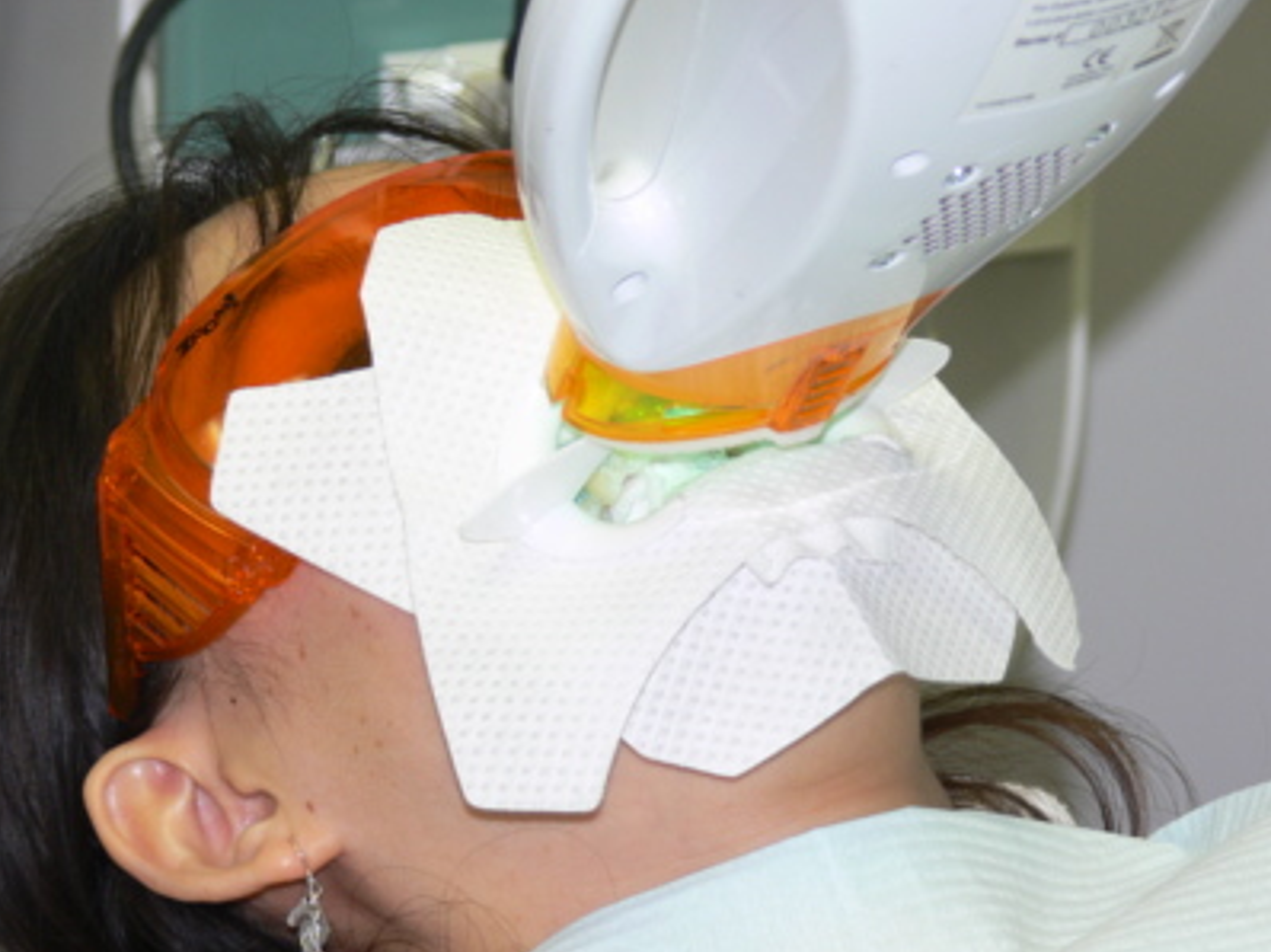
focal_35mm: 216
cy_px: 379
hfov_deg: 9.2
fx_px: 7926
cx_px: 709
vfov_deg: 6.9
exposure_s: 1/30
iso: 80
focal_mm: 33.6
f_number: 3.6
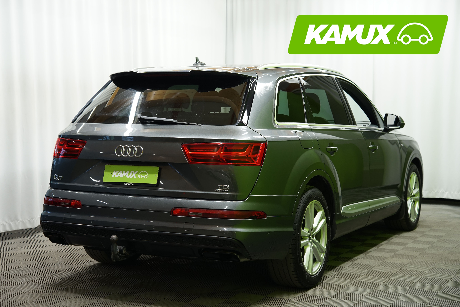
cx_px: 230
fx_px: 728
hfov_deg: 35.1
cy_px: 154
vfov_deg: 23.8
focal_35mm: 57
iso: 500
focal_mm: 57
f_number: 4.5
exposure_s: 1/20
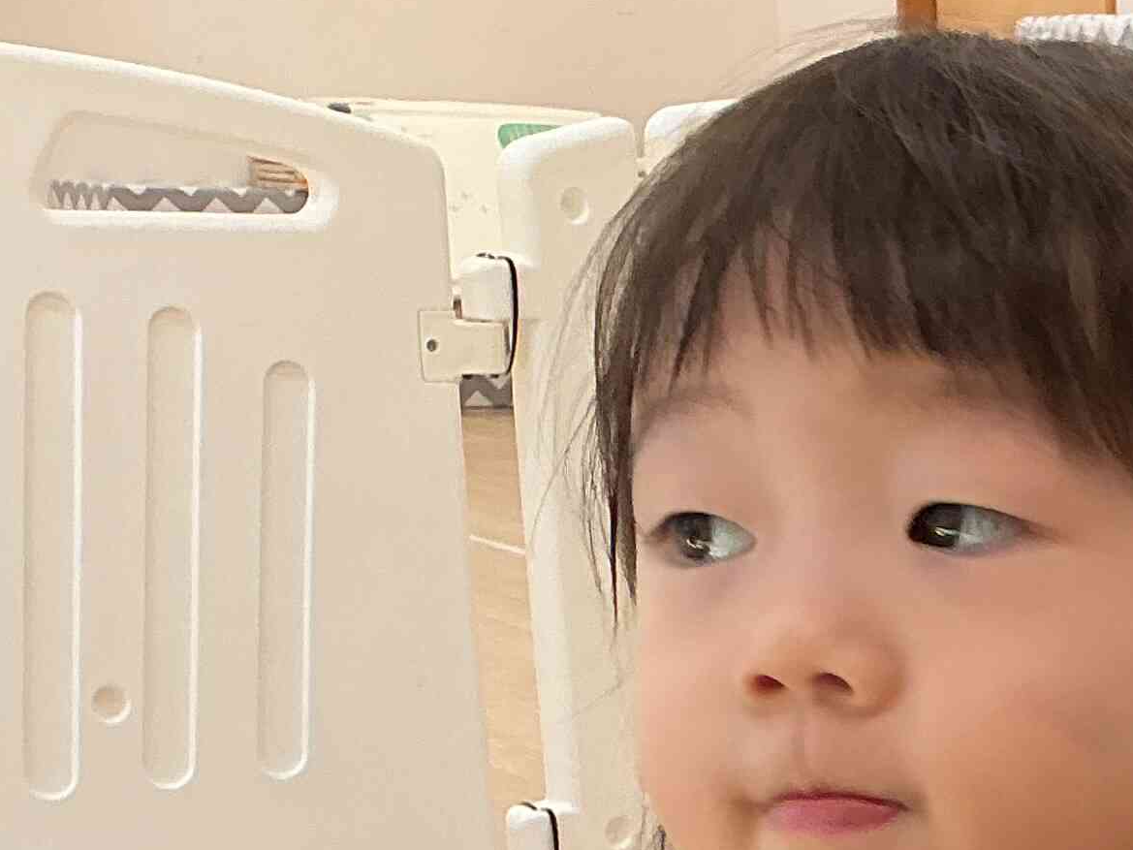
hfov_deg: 16.9
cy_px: 1319
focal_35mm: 100
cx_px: 1905
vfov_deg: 13.8
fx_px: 3273
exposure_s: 1/120
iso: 50
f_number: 1.8
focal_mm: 3
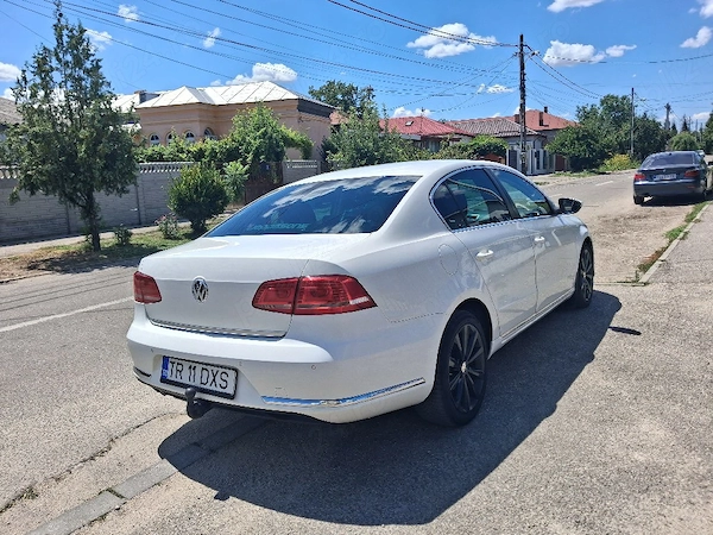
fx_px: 556
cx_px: 356
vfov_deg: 51.4
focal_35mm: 27
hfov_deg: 65.3
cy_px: 268
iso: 20
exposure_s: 1/909
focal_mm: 4
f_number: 1.8
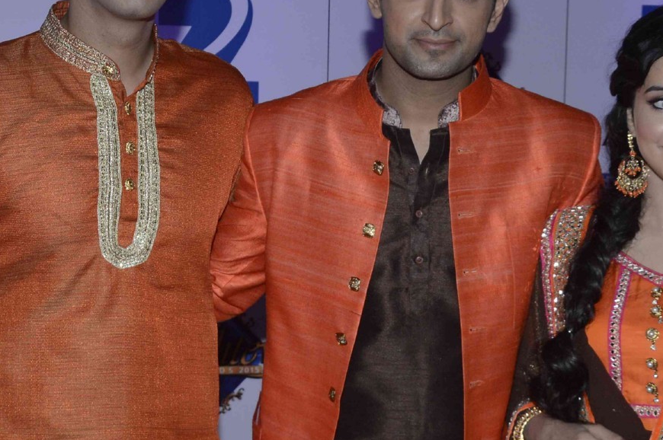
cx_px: 164
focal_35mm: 97
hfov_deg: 20.8
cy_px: 295
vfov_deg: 14.0
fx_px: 1790
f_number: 7.1
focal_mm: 25
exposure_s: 1/200
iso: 400
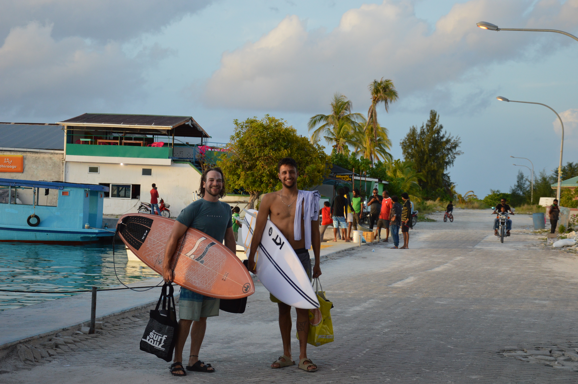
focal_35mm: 72
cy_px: 192
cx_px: 289
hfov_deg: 28.1
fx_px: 1155
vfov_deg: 18.9
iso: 640
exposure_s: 1/500
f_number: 4.8
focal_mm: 48
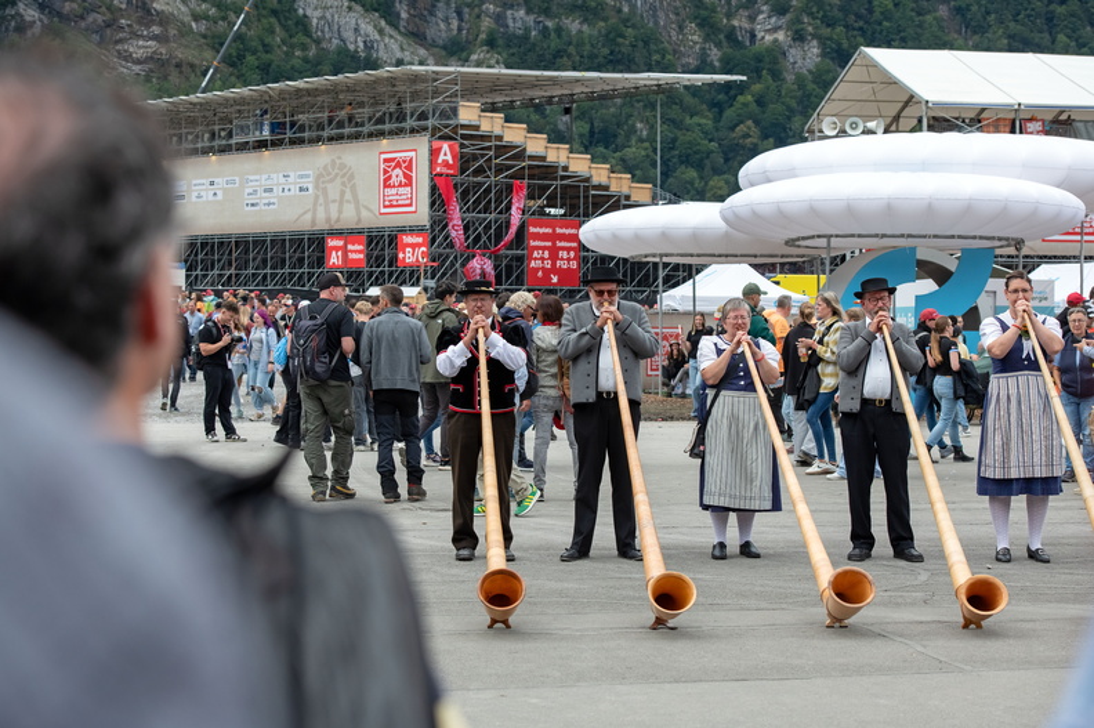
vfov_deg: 19.4
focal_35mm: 70
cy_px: 364
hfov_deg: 28.9
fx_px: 2126
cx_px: 547
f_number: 5.6
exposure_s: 1/2000
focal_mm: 70
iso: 800
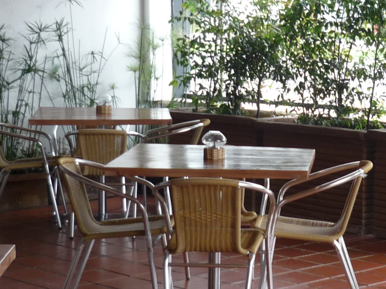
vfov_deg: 14.1
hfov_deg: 18.6
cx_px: 282
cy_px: 112
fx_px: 1171
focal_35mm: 105
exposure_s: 1/40
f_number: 2.8
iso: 100
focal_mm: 5.5
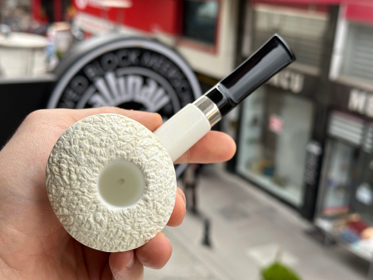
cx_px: 186
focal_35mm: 48
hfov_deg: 39.7
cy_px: 140
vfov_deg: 30.3
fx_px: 517
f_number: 1.78
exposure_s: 1/1376
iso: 64
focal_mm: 6.86
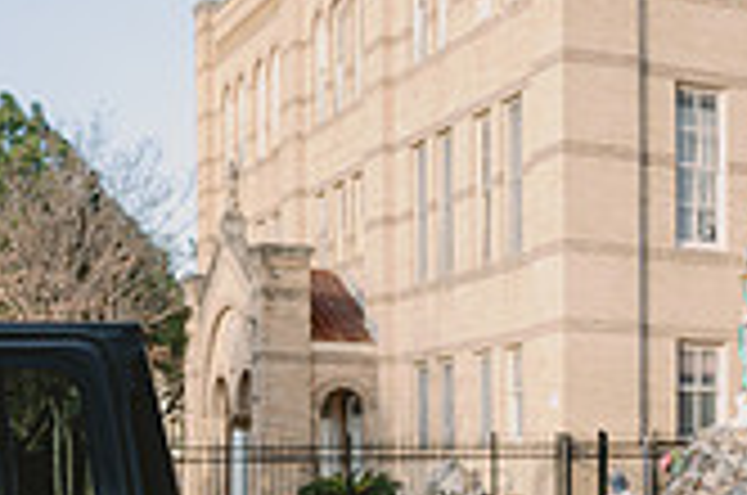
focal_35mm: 84
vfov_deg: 15.8
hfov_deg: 22.8
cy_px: 526
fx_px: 1740
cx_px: 819
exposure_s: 1/400
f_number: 4
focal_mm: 24
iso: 100
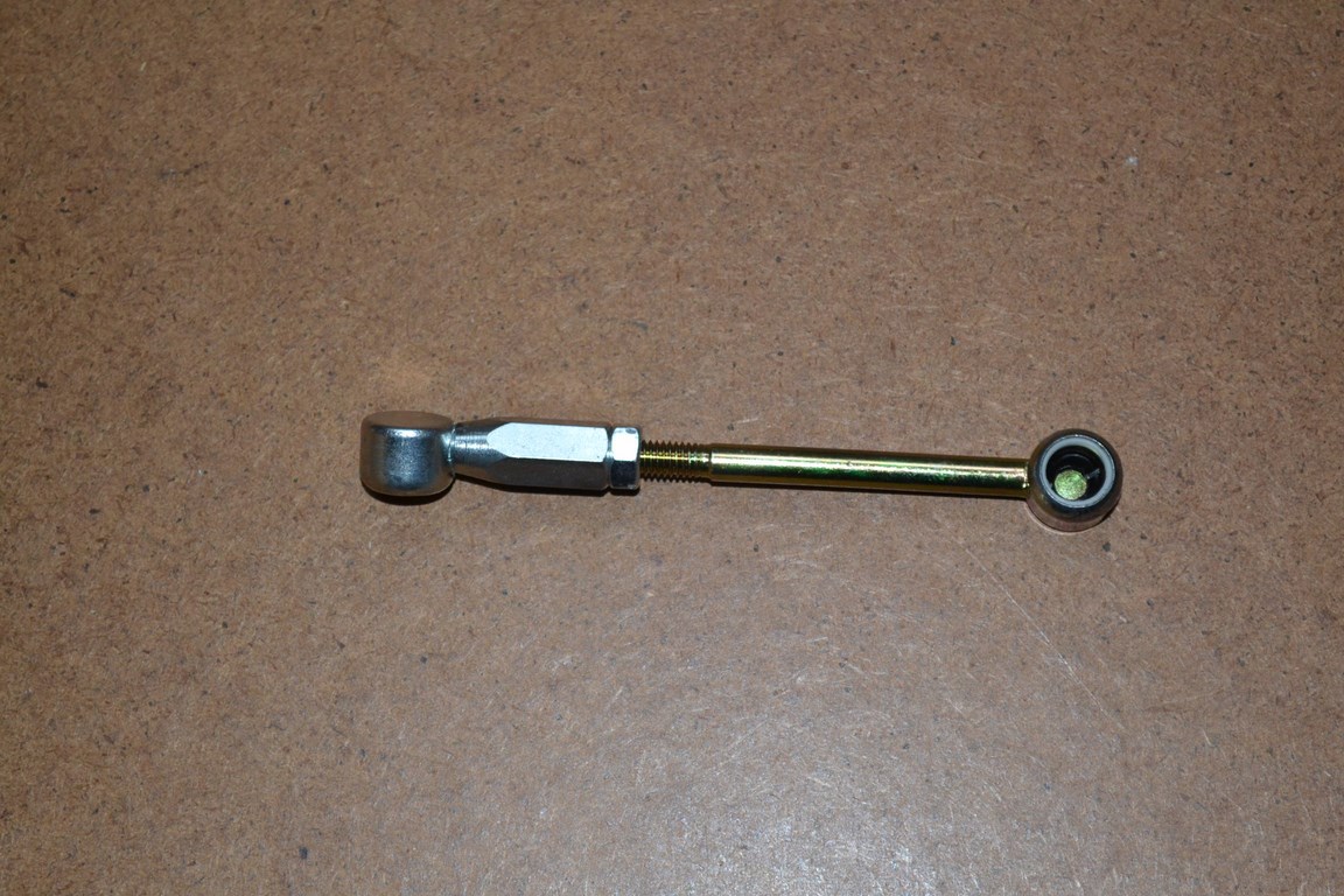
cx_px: 672
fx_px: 3080
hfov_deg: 24.6
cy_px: 448
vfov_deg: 16.6
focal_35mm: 82
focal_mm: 55
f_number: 5.6
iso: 1250
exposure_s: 1/60
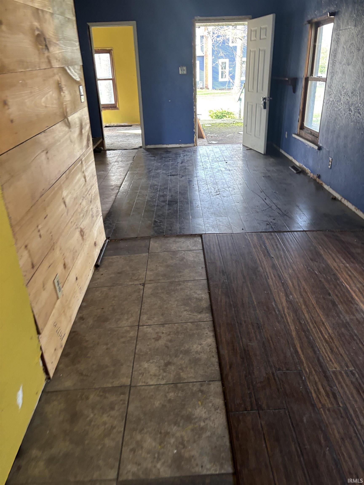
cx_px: 182
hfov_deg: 53.1
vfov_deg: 67.3
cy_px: 242
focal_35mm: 26
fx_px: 365
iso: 160
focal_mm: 5.96
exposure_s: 1/60
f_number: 1.6
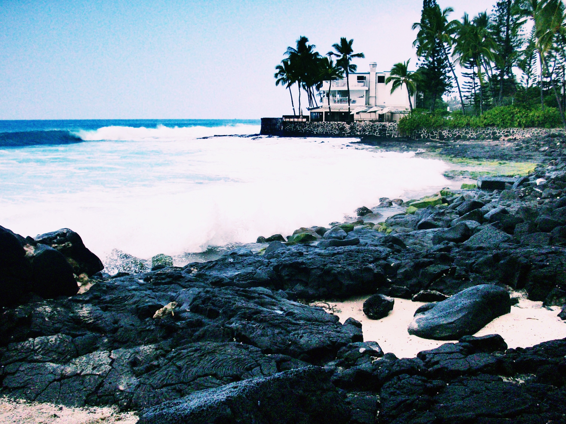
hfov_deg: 50.1
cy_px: 212
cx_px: 283
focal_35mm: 37
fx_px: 605
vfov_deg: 38.7
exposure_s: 1/1401
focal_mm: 6.2
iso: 200
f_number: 2.8
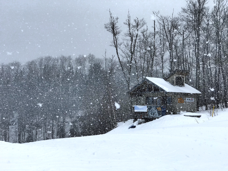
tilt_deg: +2.9
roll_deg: -1.1
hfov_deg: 33.8
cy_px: 86
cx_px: 114
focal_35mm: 57
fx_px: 375
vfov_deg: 25.7
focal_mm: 6.6
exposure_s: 1/643
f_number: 2.8
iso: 20
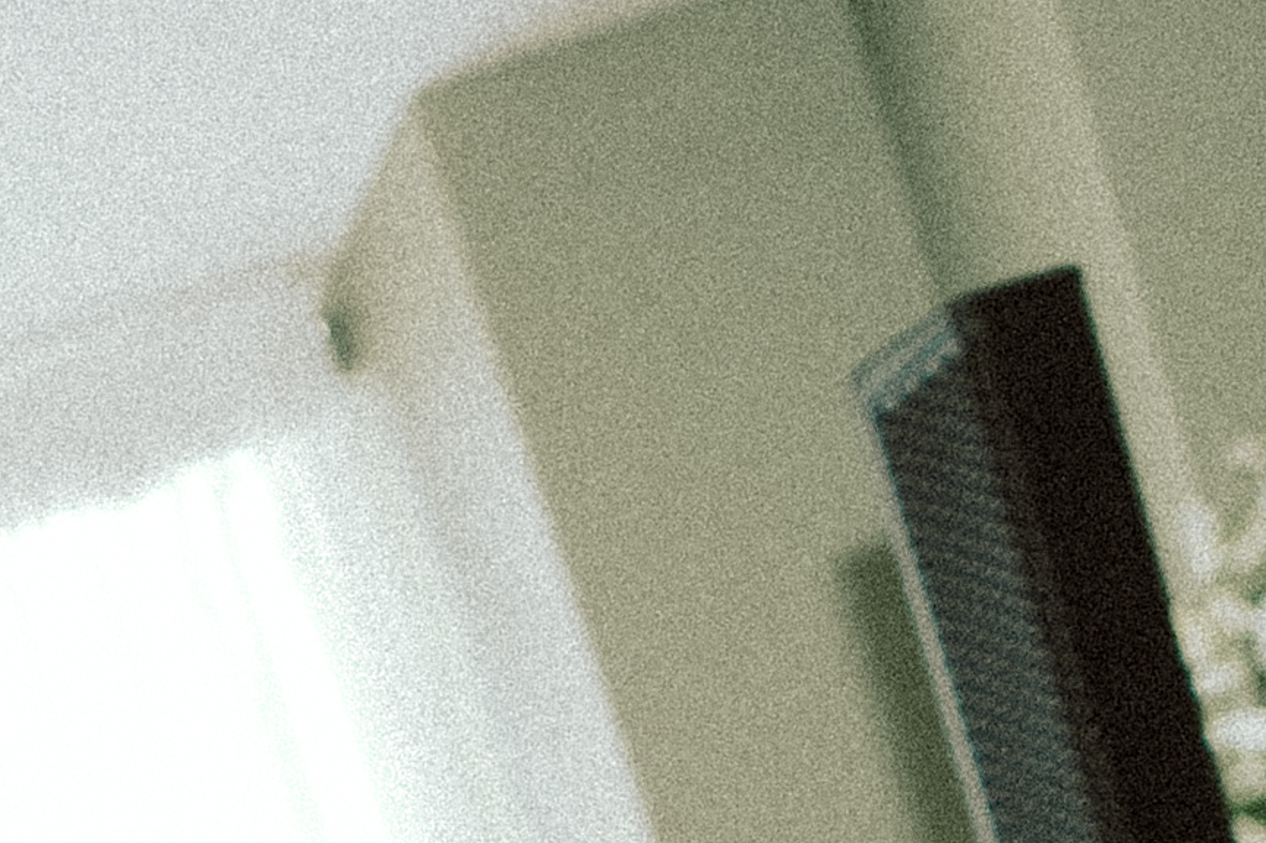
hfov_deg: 17.9
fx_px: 3902
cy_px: 2629
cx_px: -79
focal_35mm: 111
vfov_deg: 9.4
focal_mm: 16
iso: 500
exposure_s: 1/60
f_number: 2.8
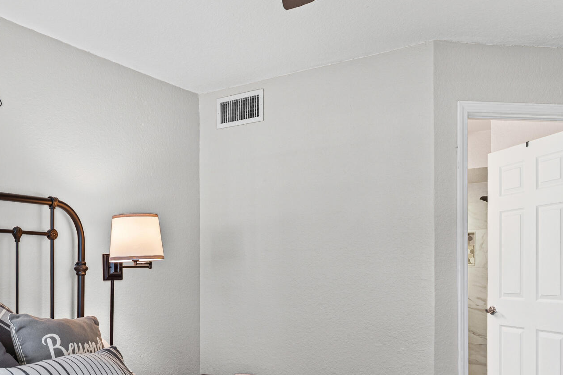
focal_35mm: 39
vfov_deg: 33.5
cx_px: 170
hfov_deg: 48.2
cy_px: 269
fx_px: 613
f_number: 9
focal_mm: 16.5
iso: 250
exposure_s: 1.6
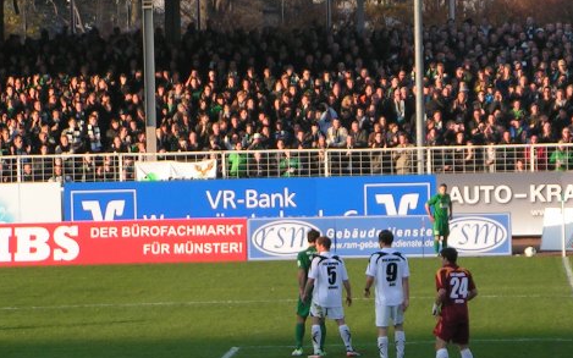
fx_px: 3701
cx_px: 386
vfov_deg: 5.5
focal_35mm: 237
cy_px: 243
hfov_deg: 8.8
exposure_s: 1/250
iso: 50
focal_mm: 20
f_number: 4.5
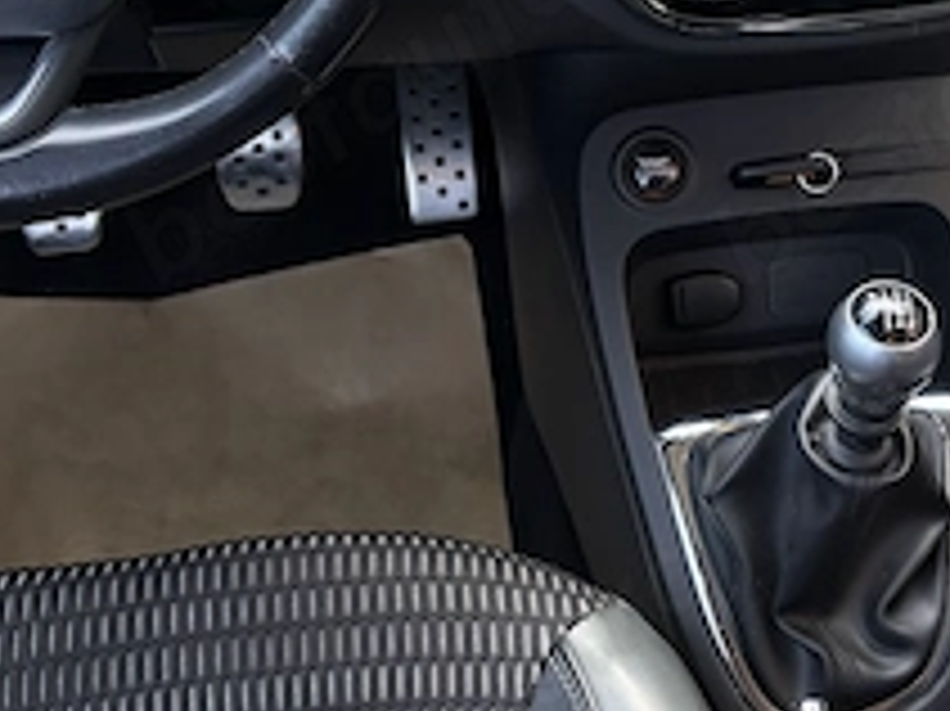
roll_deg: -1.8
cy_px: 122
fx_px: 2030
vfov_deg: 19.6
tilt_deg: -35.0
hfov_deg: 25.8
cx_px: 770
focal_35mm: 74
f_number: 1.6
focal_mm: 5.96
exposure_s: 1/121
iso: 100
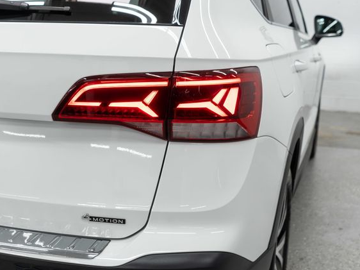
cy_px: 134
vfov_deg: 31.5
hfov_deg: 41.2
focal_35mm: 46
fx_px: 478
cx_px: 158
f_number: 3.5
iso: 200
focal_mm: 28
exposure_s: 1/40
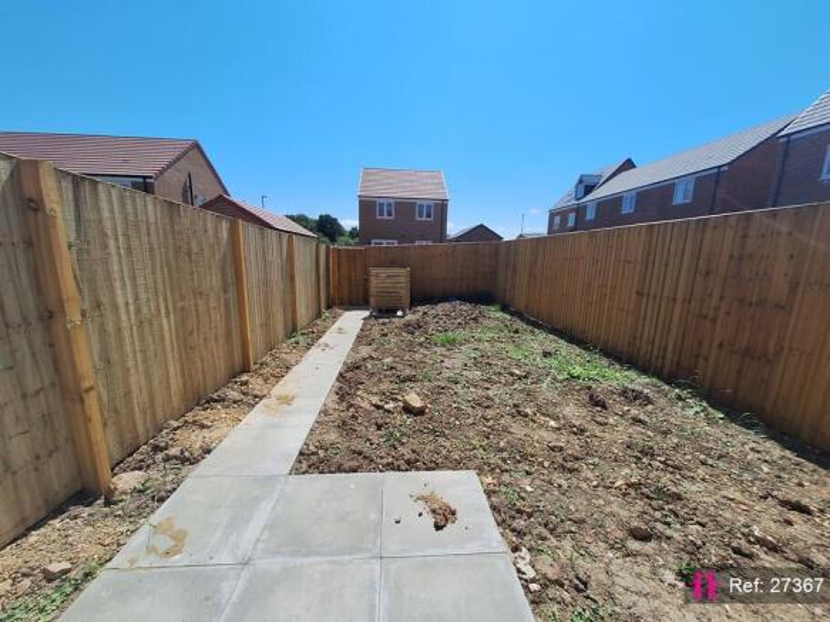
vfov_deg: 89.9
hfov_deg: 106.2
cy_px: 311
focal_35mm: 13
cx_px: 415
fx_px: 312
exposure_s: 1/1876
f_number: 2.2
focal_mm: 1.74
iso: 40
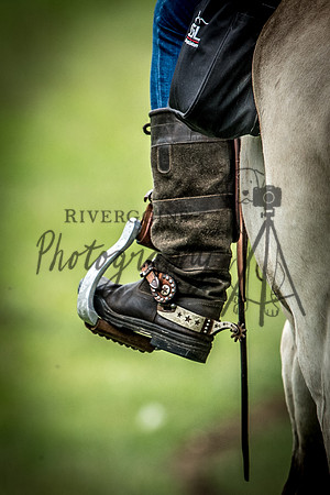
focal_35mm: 1020
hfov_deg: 1.3
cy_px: 317
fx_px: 14027
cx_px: 42
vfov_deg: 2.0
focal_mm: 300
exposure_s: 1/800
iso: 450
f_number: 5
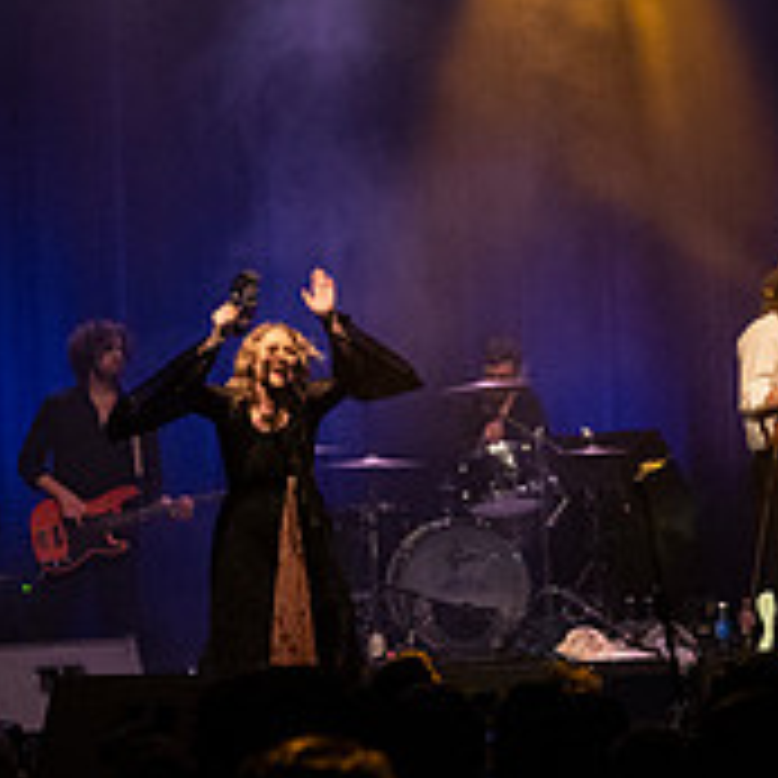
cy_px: 105
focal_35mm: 133
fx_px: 3382
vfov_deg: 13.0
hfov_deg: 13.1
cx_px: 459
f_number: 3.2
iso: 2500
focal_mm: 44
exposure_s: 1/160
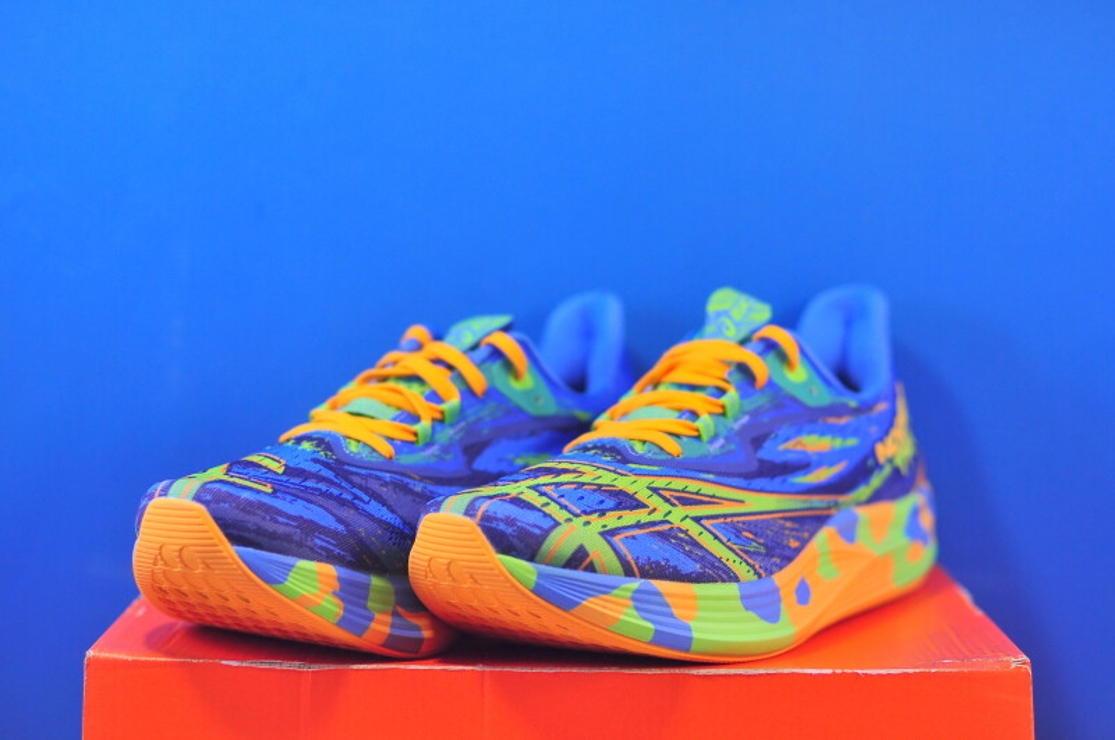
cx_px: 558
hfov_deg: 27.0
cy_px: 370
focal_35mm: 75
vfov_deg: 18.1
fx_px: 2320
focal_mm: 50
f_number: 2.2
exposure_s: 1/320
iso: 250
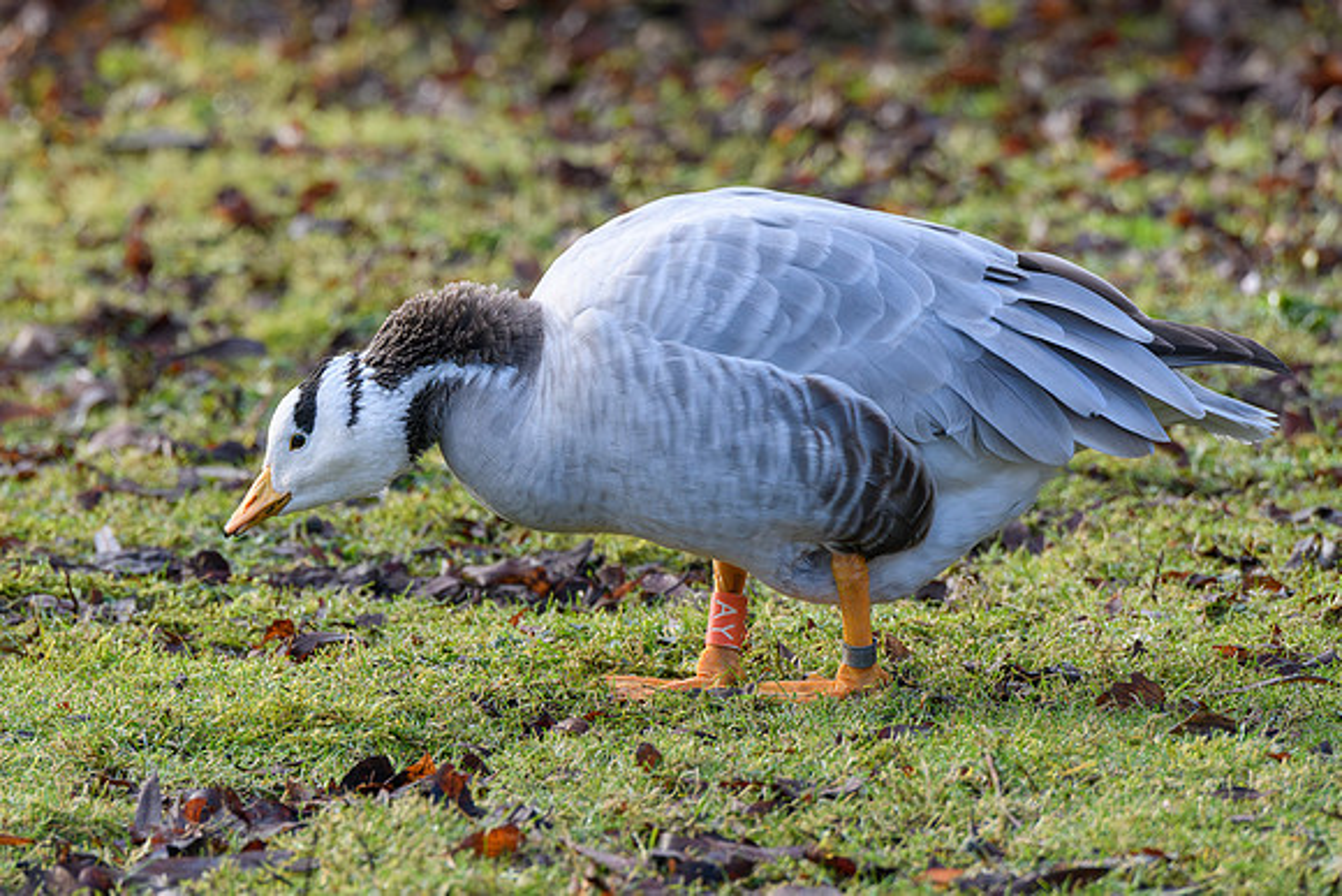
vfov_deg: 2.5
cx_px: 614
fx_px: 20515
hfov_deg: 3.7
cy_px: 375
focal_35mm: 550
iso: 3200
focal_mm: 400
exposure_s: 1/1250
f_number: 8
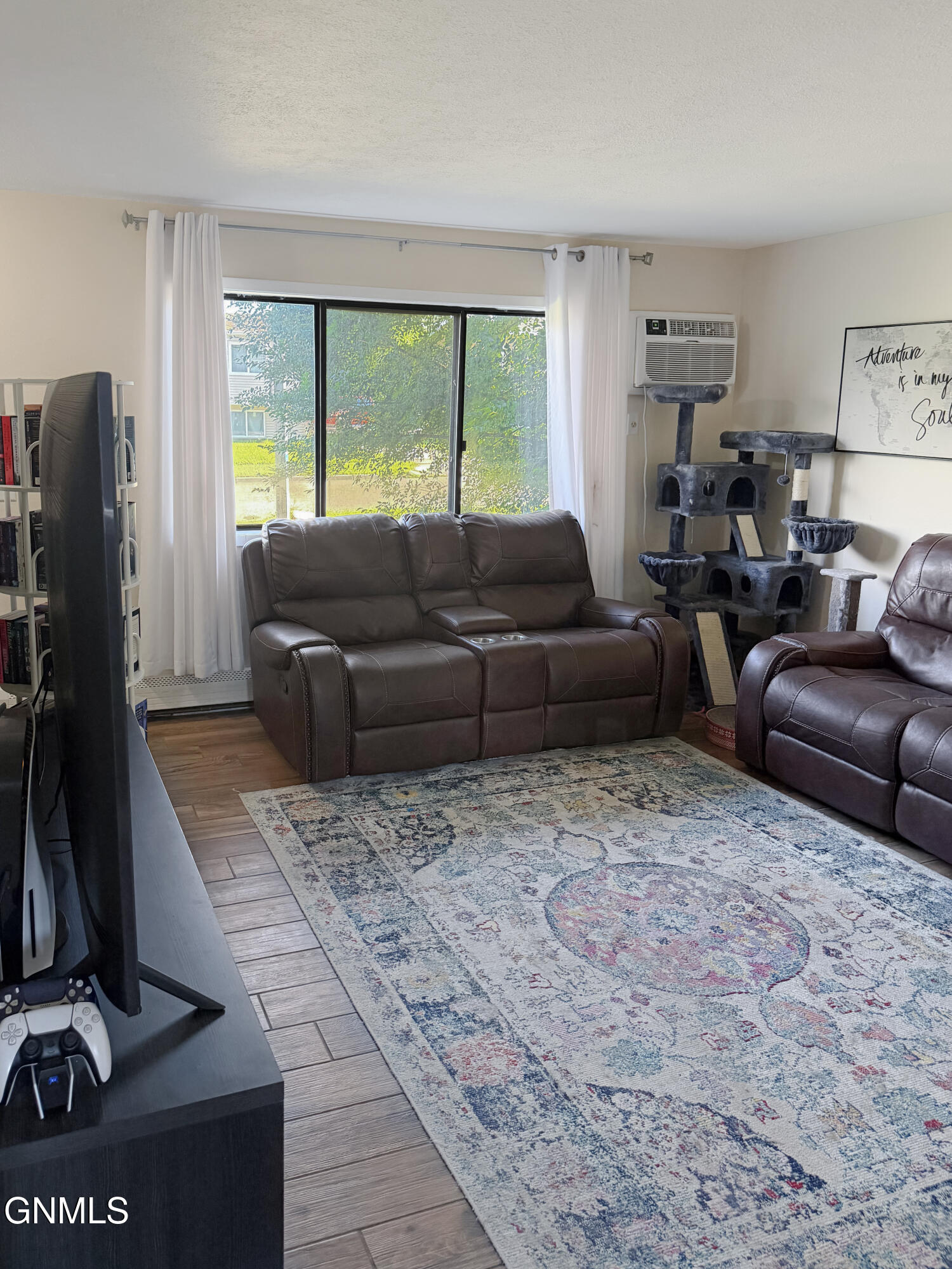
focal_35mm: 24
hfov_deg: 56.8
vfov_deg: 71.6
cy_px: 634
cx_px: 476
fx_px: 880
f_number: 1.78
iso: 400
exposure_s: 1/120
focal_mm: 6.76
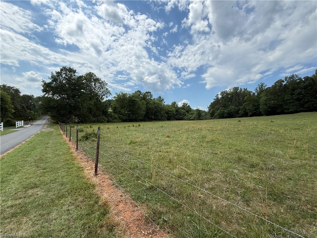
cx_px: 158
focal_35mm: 14
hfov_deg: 102.1
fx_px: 128
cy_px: 119
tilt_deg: +1.8
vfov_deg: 85.7
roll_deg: -0.5
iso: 50
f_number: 2.2
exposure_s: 1/2237
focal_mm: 2.22
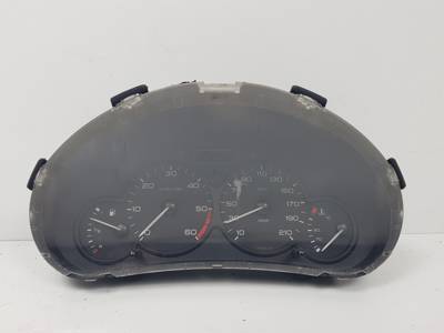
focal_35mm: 26
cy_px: 166
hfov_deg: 67.3
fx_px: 333
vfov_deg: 53.1
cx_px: 222
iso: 40
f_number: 1.7
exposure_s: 1/228
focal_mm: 4.2
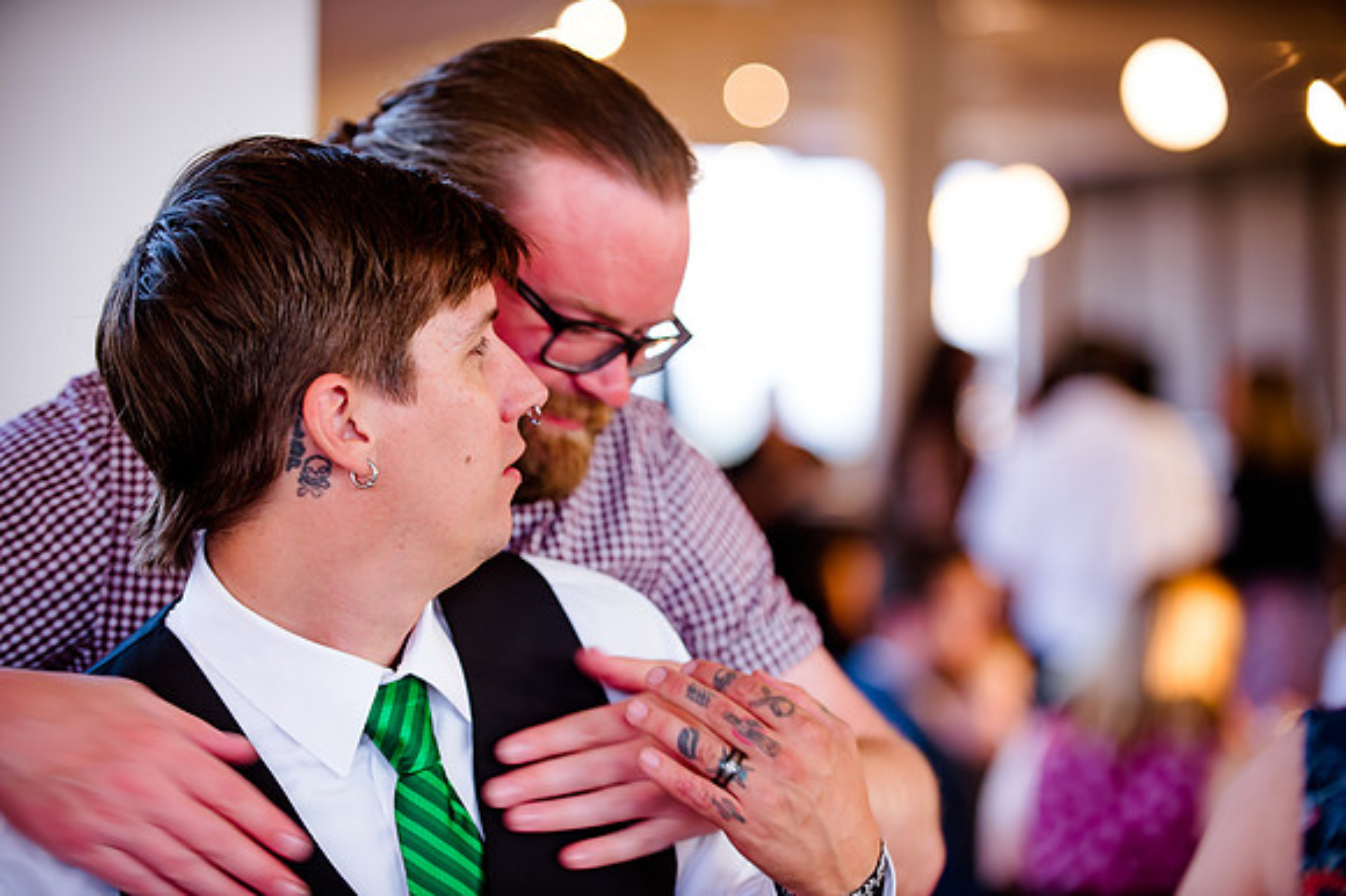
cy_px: 448
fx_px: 3923
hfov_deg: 19.5
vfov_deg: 13.0
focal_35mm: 105
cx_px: 673
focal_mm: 105
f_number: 2.8
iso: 800
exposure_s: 1/100
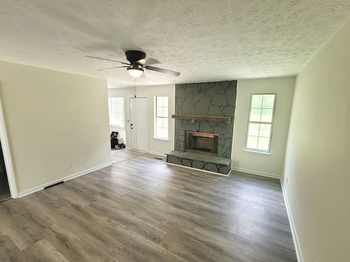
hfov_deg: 102.1
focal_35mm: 14
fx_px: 142
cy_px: 136
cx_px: 175
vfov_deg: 85.6
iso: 100
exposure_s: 1/60.2
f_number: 2.2
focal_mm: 2.2
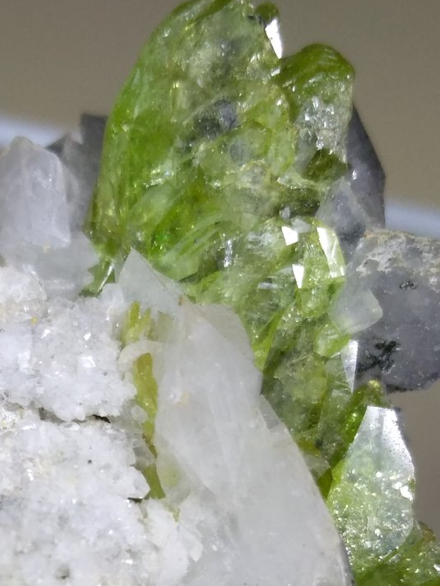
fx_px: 983
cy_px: 490
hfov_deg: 24.4
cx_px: 34
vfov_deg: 32.1
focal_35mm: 58
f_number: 2
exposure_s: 1/120
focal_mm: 3.54
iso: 171
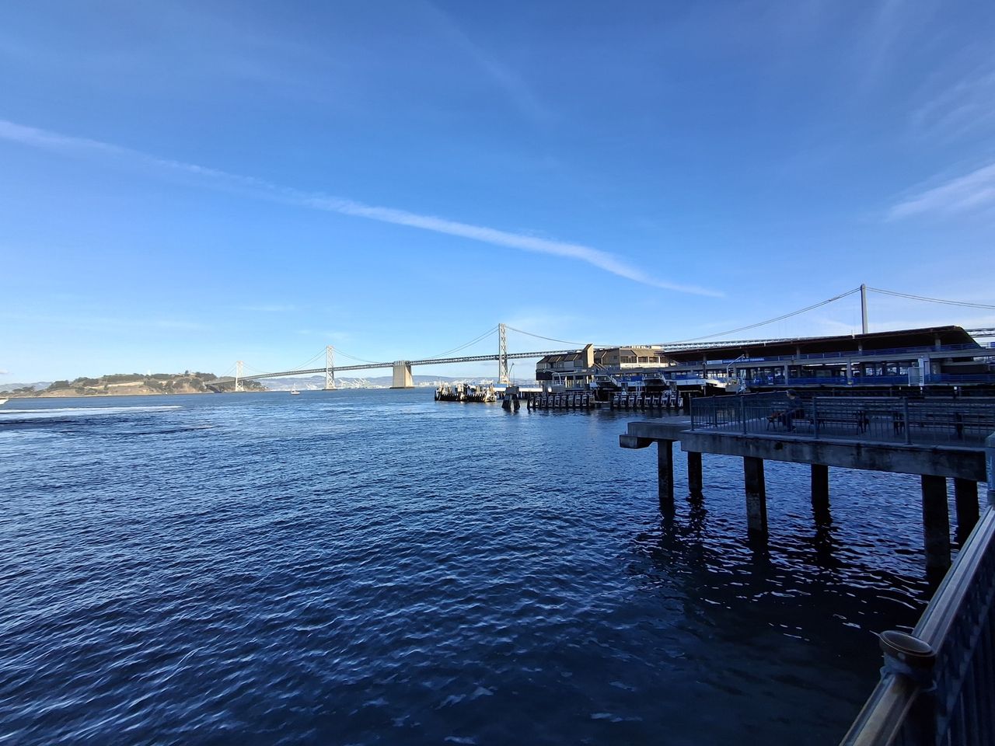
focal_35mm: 16
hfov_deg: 94.5
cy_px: 373
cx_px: 498
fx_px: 460
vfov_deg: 78.1
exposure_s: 1/1071
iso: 40
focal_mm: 1.64
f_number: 2.2
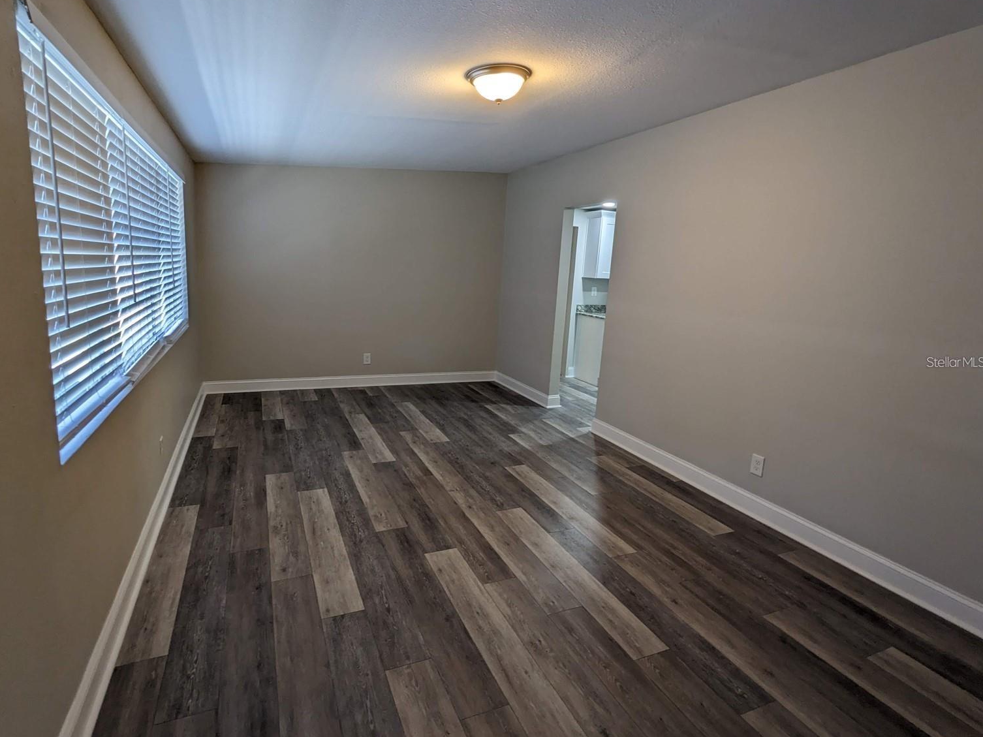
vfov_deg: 74.7
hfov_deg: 91.0
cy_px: 362
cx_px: 466
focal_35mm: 17
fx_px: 483
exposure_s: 1/24
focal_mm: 2.22
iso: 39
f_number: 2.2
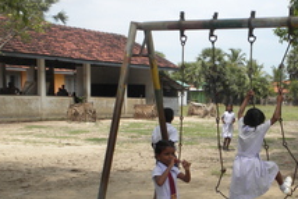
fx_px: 596
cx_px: 235
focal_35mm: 72
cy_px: 180
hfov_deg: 27.5
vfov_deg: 18.6
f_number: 10
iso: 64
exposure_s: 1/95
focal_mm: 6.6
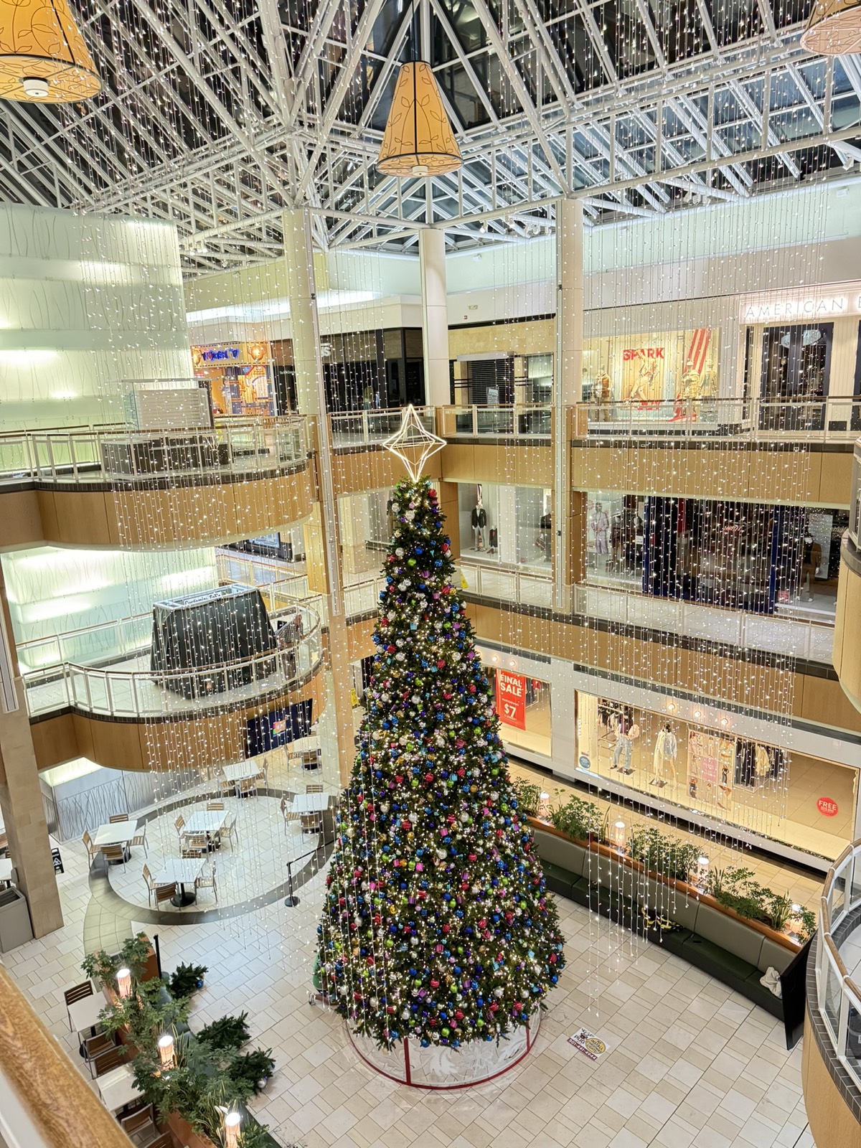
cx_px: 430
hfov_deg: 56.8
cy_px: 574
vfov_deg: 71.6
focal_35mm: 24
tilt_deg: -13.7
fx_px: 796
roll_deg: +2.7
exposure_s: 1/40
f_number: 1.78
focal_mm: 6.76
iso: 800
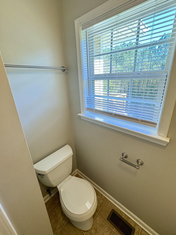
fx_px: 102
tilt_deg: -19.7
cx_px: 93
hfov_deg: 81.7
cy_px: 115
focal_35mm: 15
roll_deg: +2.1
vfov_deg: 98.1
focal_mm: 2.22
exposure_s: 1/60
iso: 160
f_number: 2.2
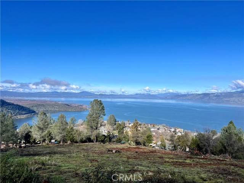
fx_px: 183
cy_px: 92
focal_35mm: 26
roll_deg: -0.3
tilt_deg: +1.3
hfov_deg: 67.3
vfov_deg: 53.1
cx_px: 122
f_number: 1.5
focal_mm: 5.7
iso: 50
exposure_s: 1/6211
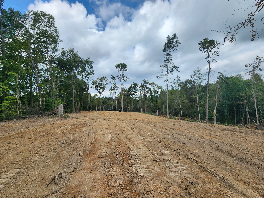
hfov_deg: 106.2
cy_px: 99
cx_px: 132
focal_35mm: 13
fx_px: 99
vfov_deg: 89.9
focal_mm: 2.2
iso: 50
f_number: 2.2
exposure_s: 1/1973
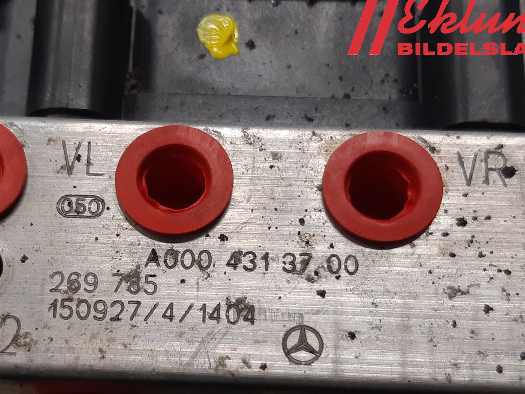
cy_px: 279
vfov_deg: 37.1
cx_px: 194
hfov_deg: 48.5
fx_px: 576
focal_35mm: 38
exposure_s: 1/50
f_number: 1.7
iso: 50
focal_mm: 3.93
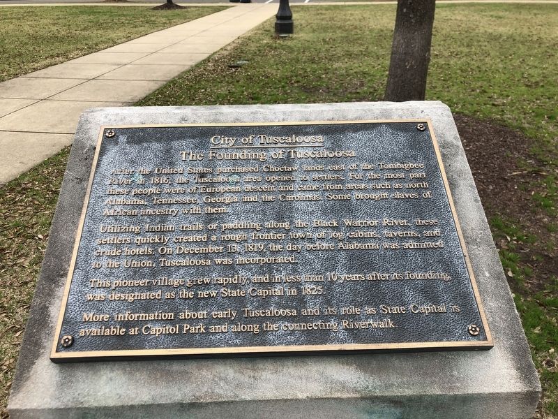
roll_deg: +1.4
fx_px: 451
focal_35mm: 28
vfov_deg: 49.7
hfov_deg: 63.4
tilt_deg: -27.2
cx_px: 279
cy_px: 210
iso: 20
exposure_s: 1/422
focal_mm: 4
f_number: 1.8
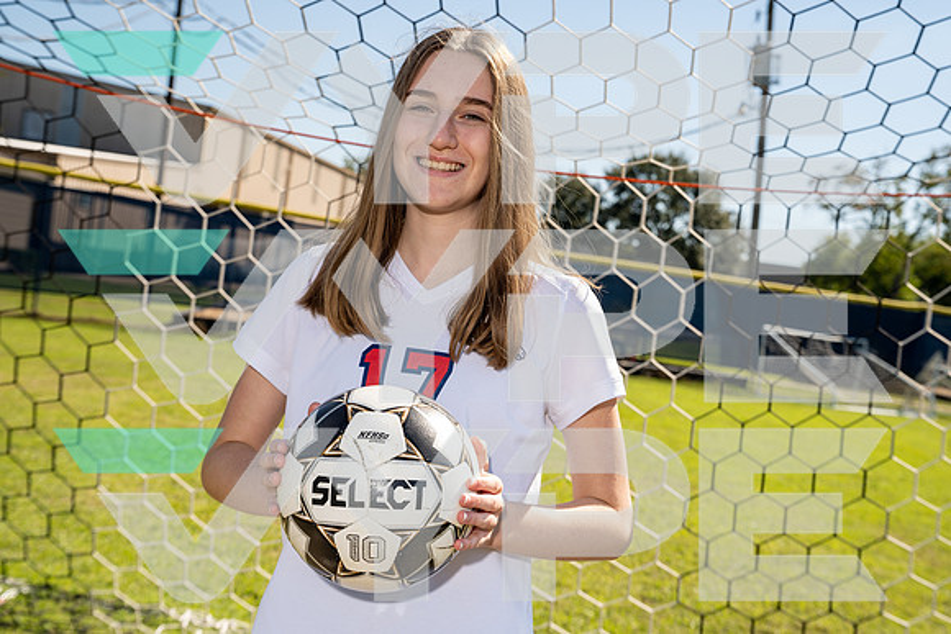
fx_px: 1268
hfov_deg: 41.1
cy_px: 317
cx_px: 476
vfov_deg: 28.1
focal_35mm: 48
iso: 100
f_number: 5.6
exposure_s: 1/250
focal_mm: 48
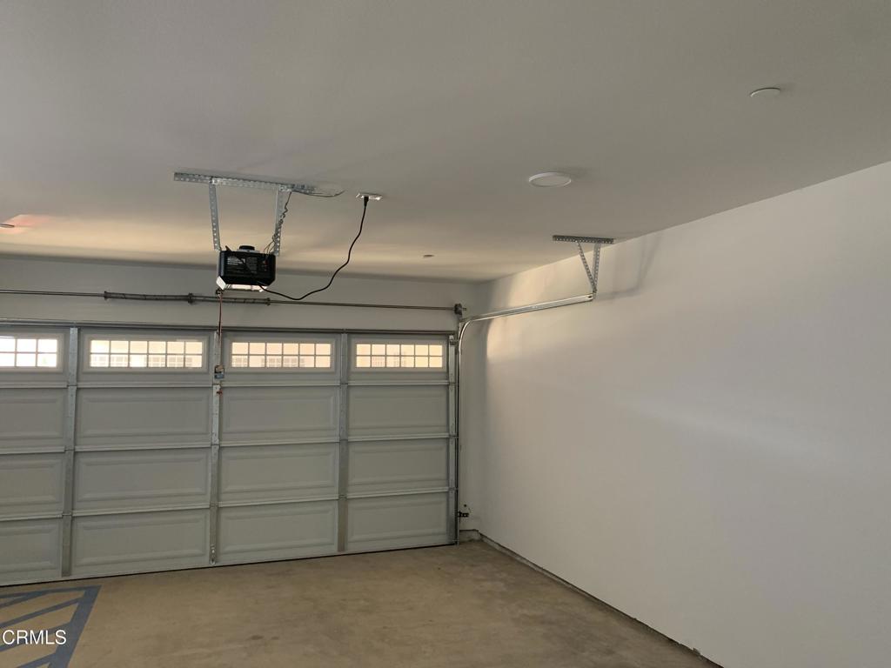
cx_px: 446
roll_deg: -0.5
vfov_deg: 53.1
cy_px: 334
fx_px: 669
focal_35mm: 26
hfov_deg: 67.3
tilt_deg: +1.6
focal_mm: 4.25
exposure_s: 1/30
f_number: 1.8
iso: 400
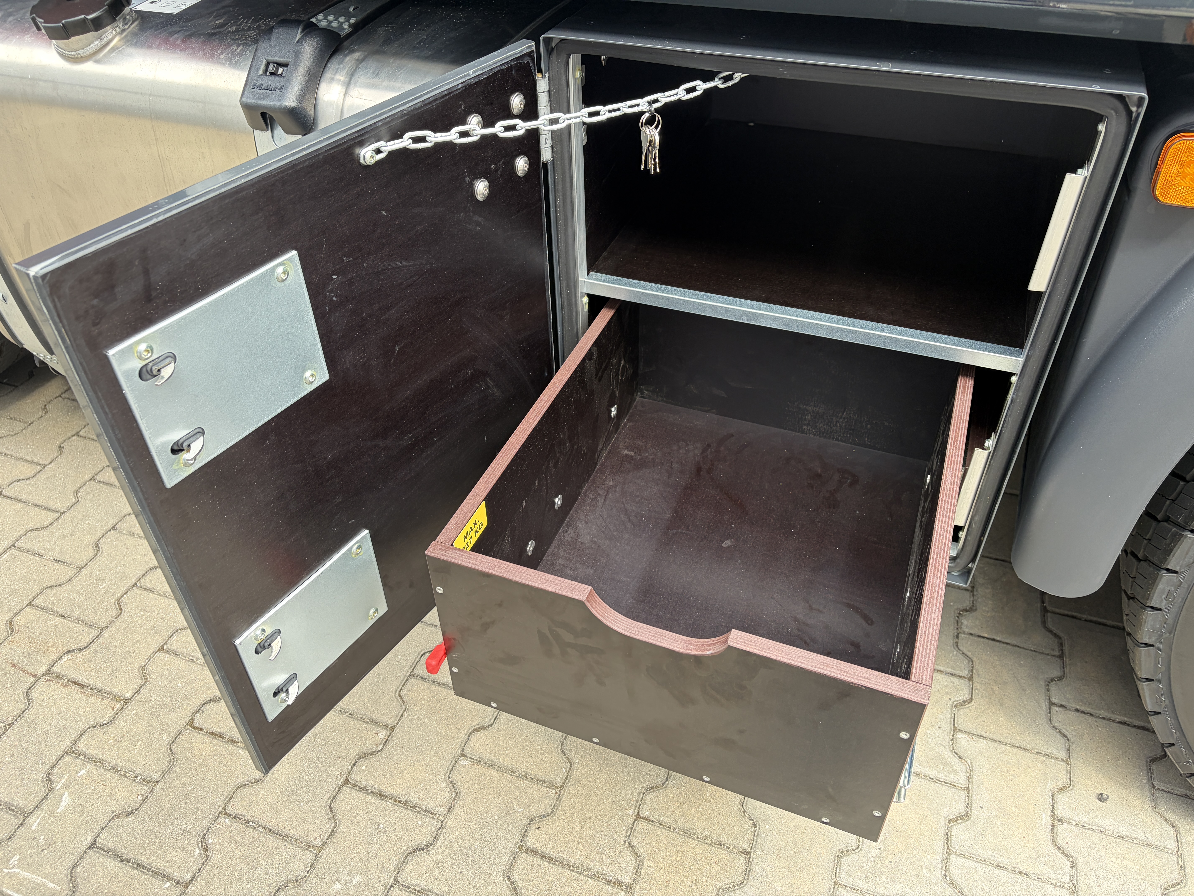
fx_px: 897
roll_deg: +1.8
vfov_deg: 53.1
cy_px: 448
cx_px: 597
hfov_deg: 67.3
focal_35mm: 26
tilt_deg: -39.9
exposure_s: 1/178
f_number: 1.6
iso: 50
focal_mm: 5.96
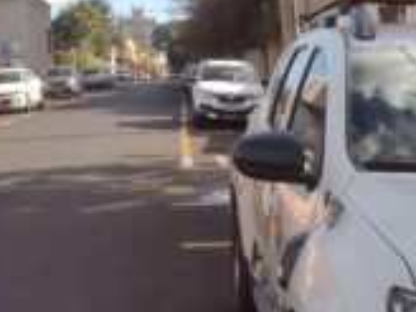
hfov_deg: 24.7
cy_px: 274
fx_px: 925
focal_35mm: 77
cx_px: 359
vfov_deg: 18.8
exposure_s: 1/1521
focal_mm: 4.71
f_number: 1.7
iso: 100
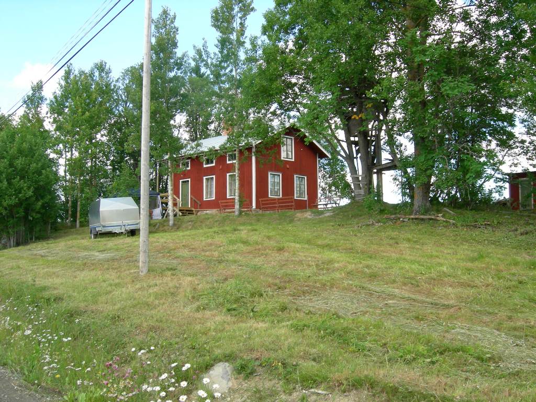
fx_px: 557
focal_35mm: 36
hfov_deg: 51.4
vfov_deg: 39.7
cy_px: 201
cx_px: 268
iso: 64
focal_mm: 7.5
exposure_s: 1/83.2
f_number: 5.4
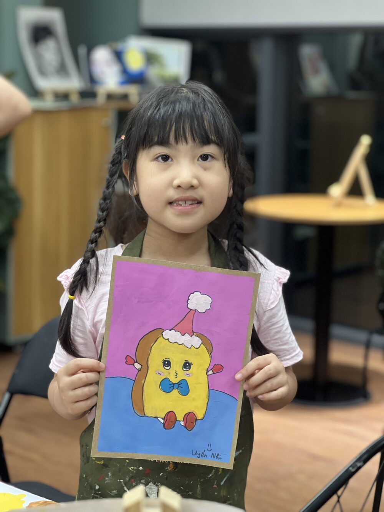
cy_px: 256
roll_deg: -1.4
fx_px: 1139
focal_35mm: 77
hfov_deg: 19.1
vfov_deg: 25.3
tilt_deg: -9.6
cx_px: 192
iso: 125
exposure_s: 1/33
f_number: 2.8
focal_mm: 9
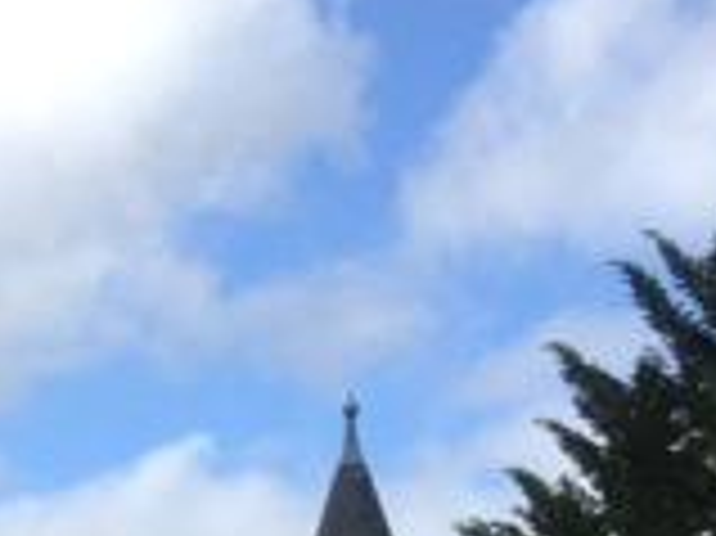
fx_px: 2749
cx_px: -234
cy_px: 851
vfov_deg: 10.7
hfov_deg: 14.2
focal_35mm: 133
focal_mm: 4.12
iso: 50
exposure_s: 1/1695
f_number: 2.4
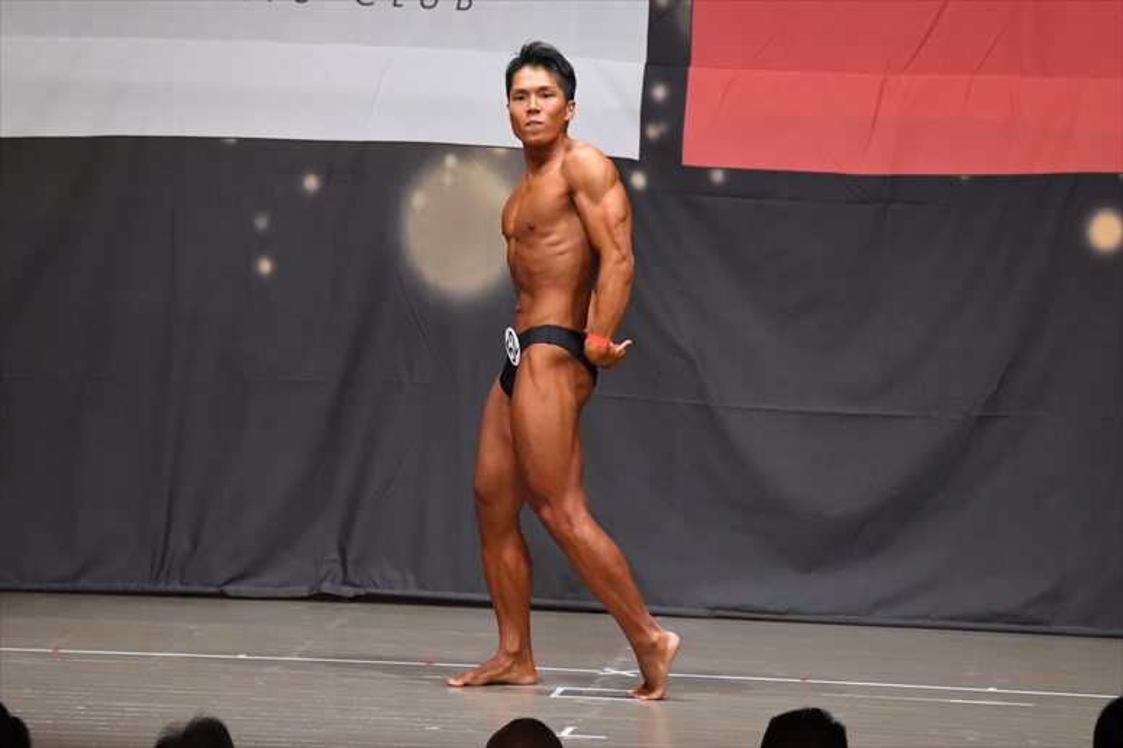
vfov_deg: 6.3
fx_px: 6766
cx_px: 562
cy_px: 374
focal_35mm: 217
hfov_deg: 9.5
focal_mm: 145
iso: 6400
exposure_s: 1/400
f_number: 5.6
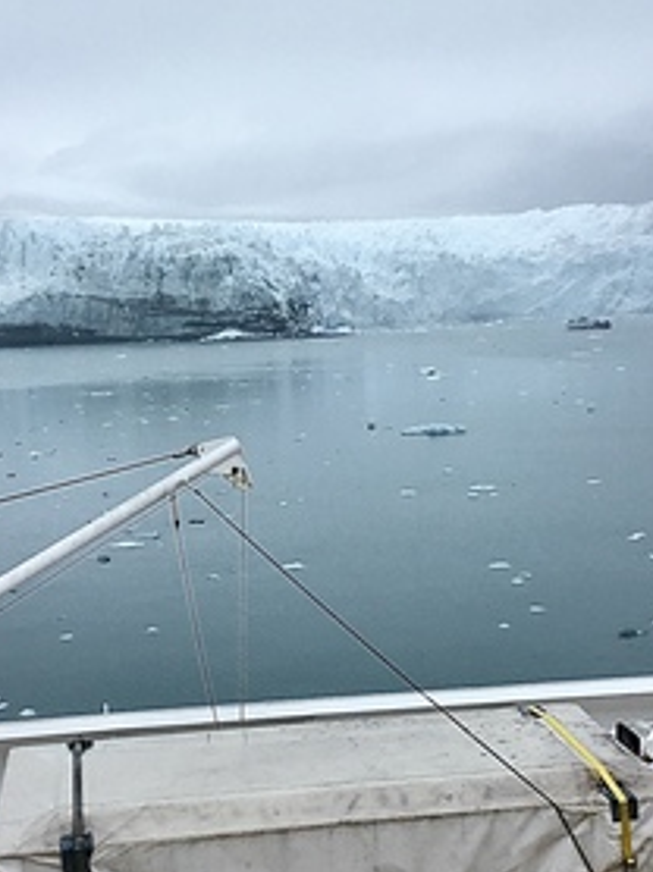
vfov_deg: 33.3
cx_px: 320
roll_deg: +2.7
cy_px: 461
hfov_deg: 25.2
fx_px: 1461
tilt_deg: -6.0
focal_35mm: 58
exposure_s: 1/327
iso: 25
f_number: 2.4
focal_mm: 3.3
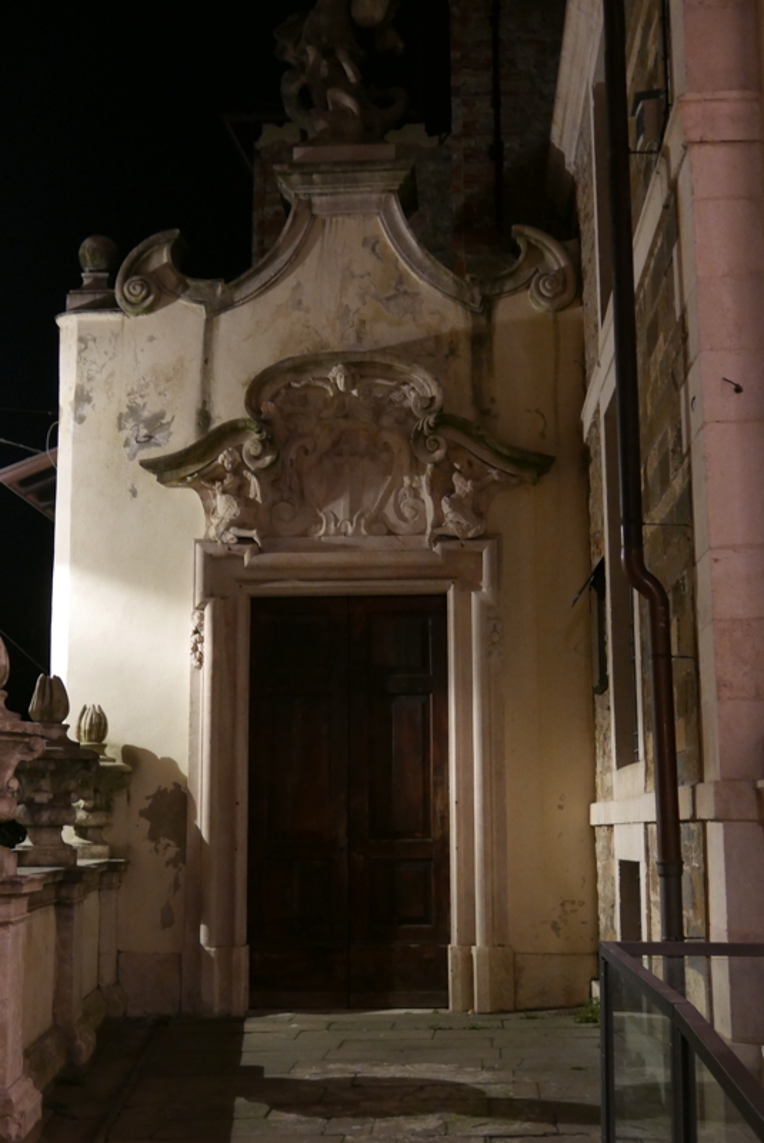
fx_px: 1493
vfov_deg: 41.9
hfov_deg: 28.7
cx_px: 382
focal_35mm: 47
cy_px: 572
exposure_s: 1/13
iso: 1600
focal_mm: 21.3
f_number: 2.6
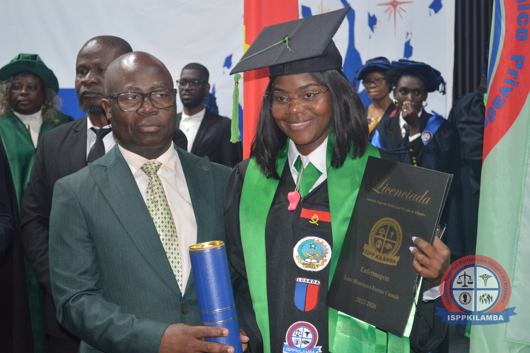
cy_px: 176
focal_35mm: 66
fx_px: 971
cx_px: 265
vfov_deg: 20.6
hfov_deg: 30.5
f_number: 5.3
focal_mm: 44
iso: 1600
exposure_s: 1/60
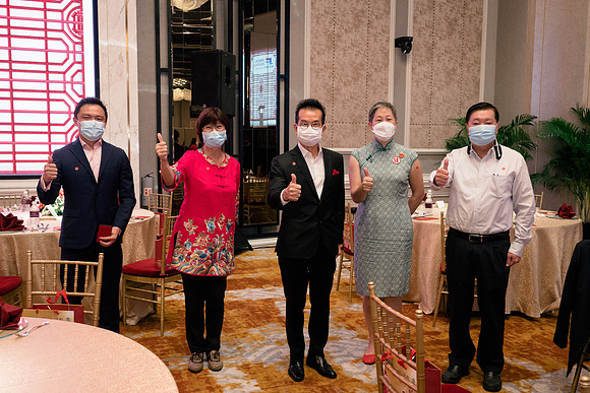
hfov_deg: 55.3
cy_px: 196
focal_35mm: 34
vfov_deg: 38.6
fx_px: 563
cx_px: 295
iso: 1000
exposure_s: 1/60
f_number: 2.8
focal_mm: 16
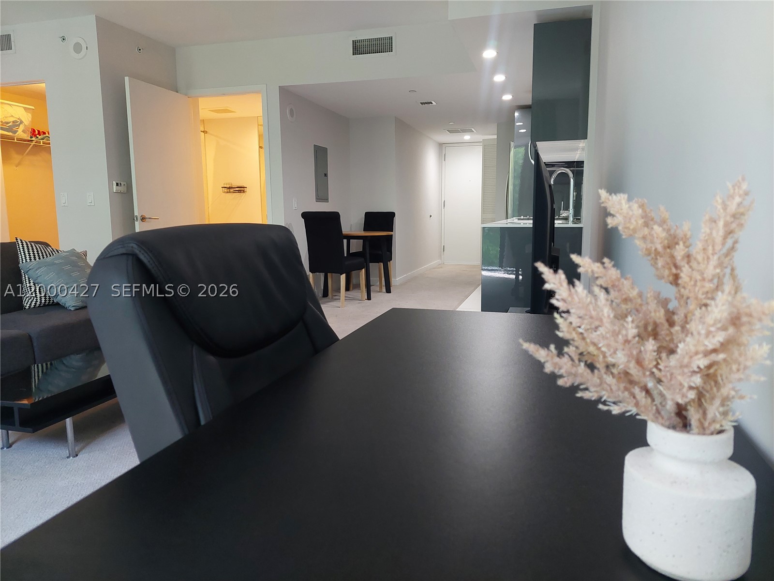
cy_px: 290
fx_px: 537
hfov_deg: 71.6
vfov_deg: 56.8
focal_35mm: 24
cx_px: 387
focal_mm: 5.23
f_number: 1.8
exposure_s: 1/40
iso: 500
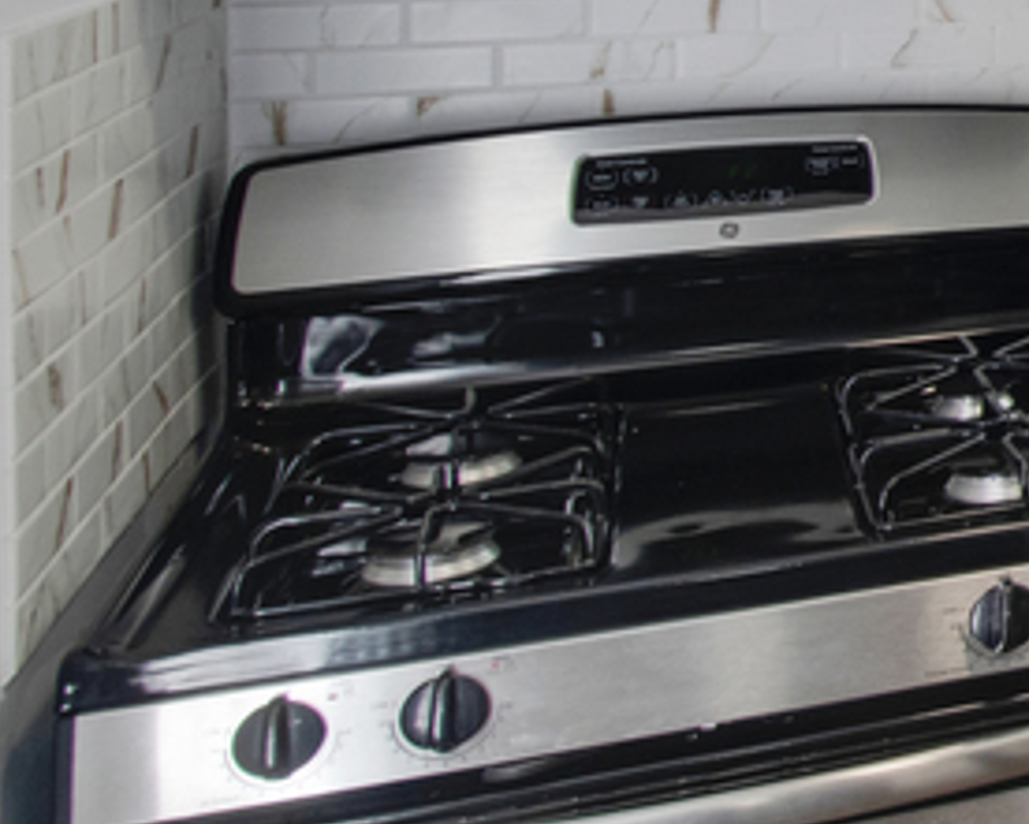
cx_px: 1879
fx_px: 1676
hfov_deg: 21.4
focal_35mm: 55
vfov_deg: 26.7
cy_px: 89
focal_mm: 10
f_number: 9
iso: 400
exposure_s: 1/15
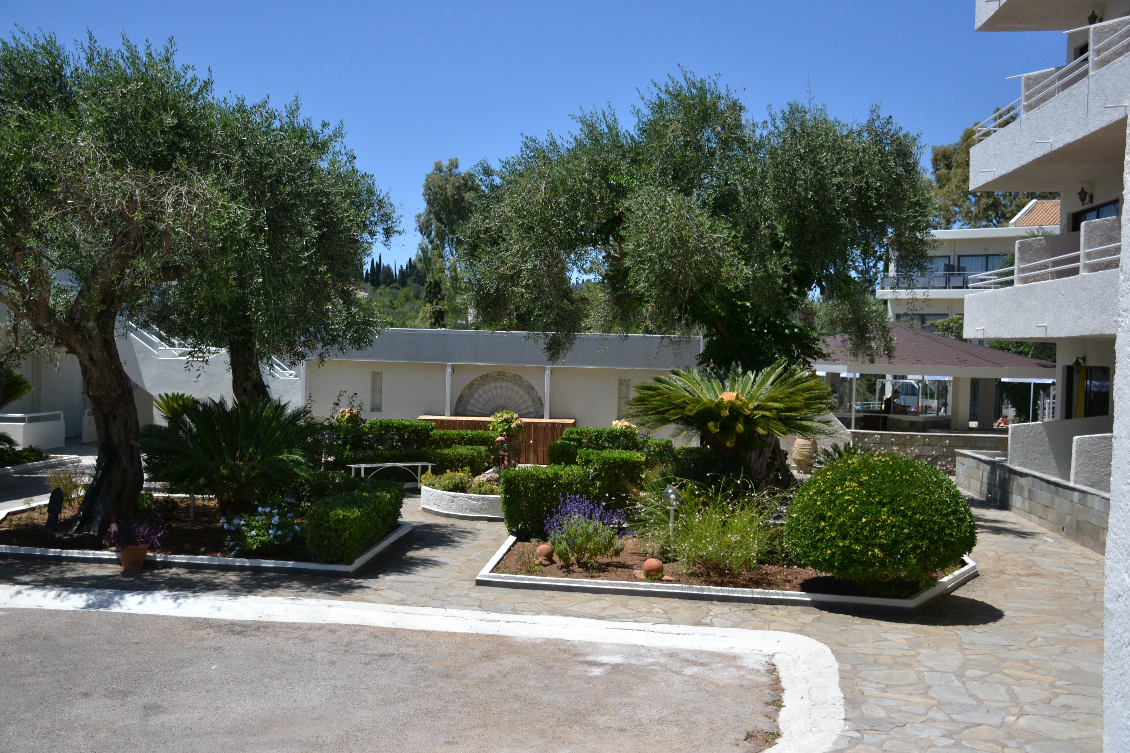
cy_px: 376
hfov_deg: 49.6
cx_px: 565
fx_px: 1224
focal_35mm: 39
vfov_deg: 34.2
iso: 500
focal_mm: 26
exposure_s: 1/4000
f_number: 3.8
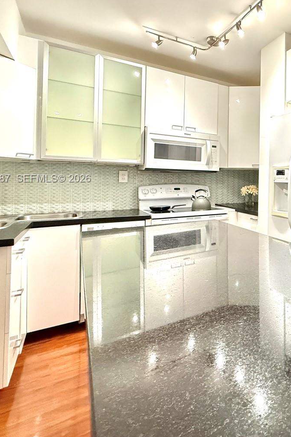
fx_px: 279
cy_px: 179
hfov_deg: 45.1
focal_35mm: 23
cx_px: 301
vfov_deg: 75.4
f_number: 2.2
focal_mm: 2.22
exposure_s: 1/60
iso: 800
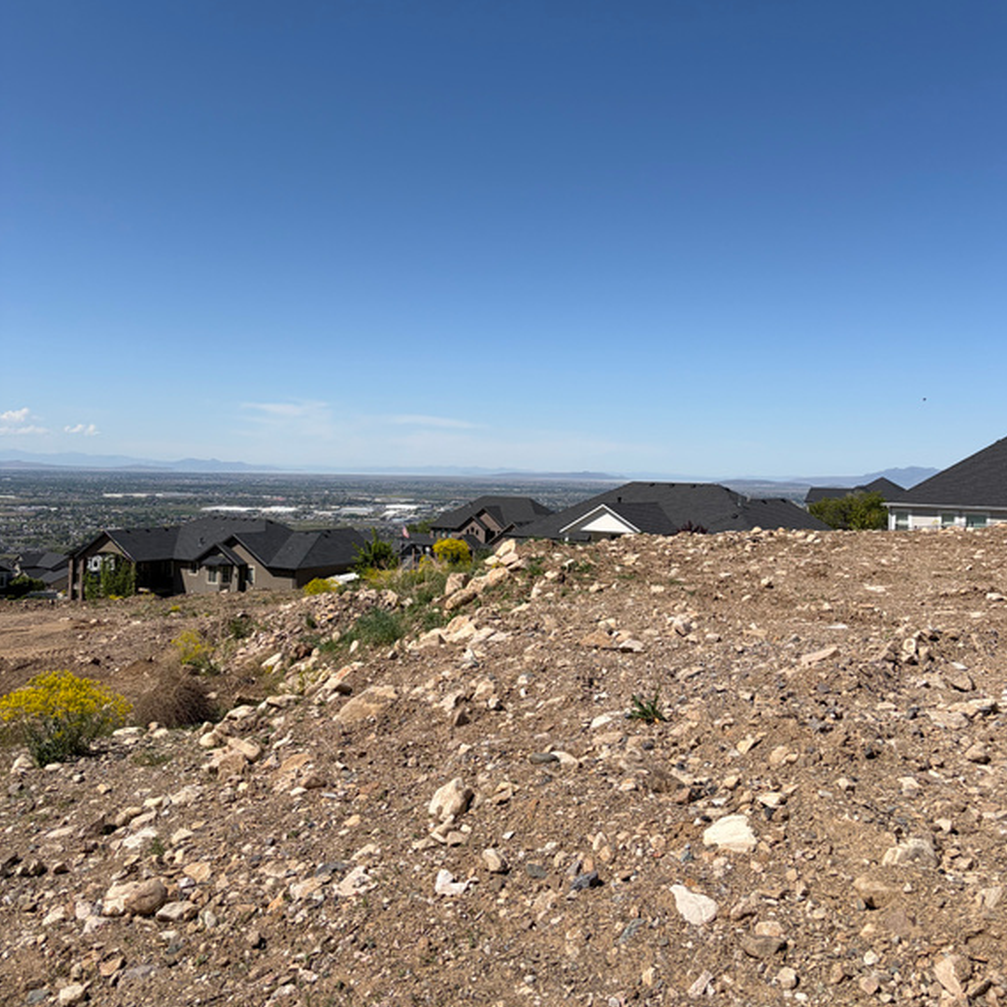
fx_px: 1020
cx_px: 506
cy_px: 425
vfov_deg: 52.3
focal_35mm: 31
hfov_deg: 52.5
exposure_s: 1/7813
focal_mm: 5.96
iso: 64
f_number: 1.6
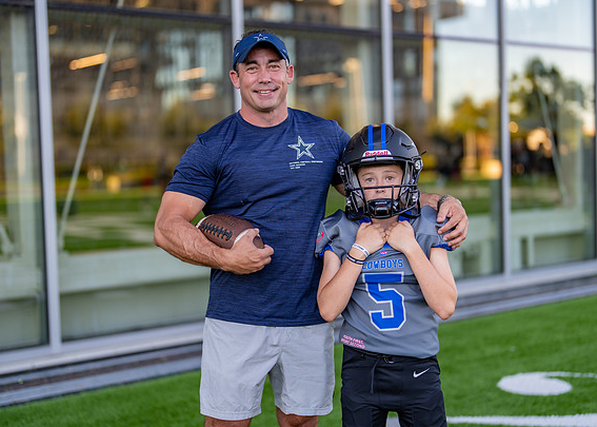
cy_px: 210
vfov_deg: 25.8
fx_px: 933
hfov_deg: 35.5
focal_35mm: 55
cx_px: 303
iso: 100
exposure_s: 1/640
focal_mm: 50
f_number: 1.2
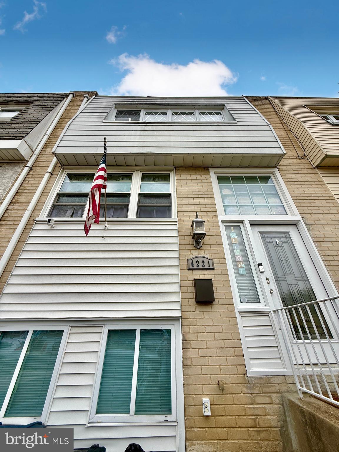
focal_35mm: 14
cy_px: 226
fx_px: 183
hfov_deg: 85.7
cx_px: 170
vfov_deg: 102.1
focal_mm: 2.22
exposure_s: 1/1189
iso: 50
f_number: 2.2
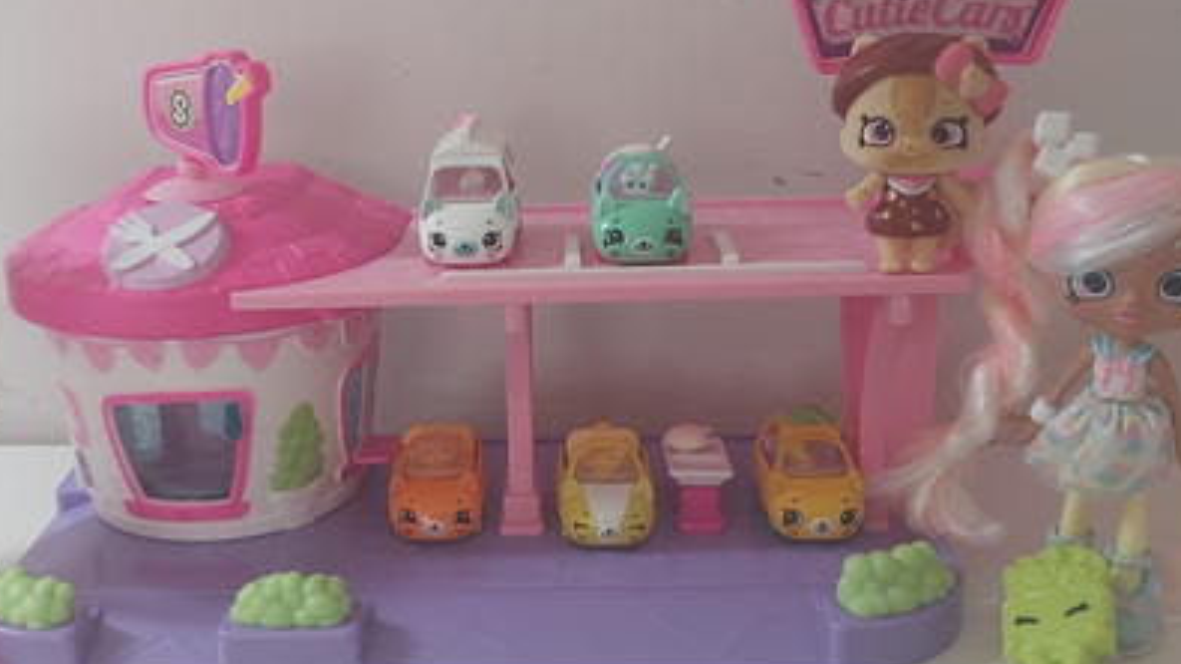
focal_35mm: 43
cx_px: 493
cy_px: 347
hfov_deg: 47.2
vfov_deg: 27.7
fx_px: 1346
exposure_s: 1/100
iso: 100
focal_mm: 3.92
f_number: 1.7
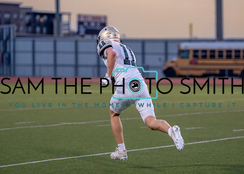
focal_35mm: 187
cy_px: 82
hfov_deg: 10.7
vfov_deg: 7.7
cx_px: 139
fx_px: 1298
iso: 2000
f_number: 2.8
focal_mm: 140
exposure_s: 1/1000
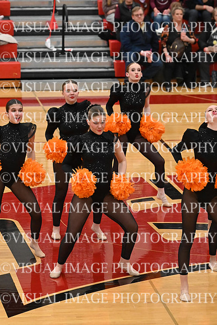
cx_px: 108
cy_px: 162
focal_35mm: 187
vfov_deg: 11.0
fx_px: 1690
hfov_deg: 7.3
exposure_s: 1/400
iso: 8000
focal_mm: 125
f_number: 4
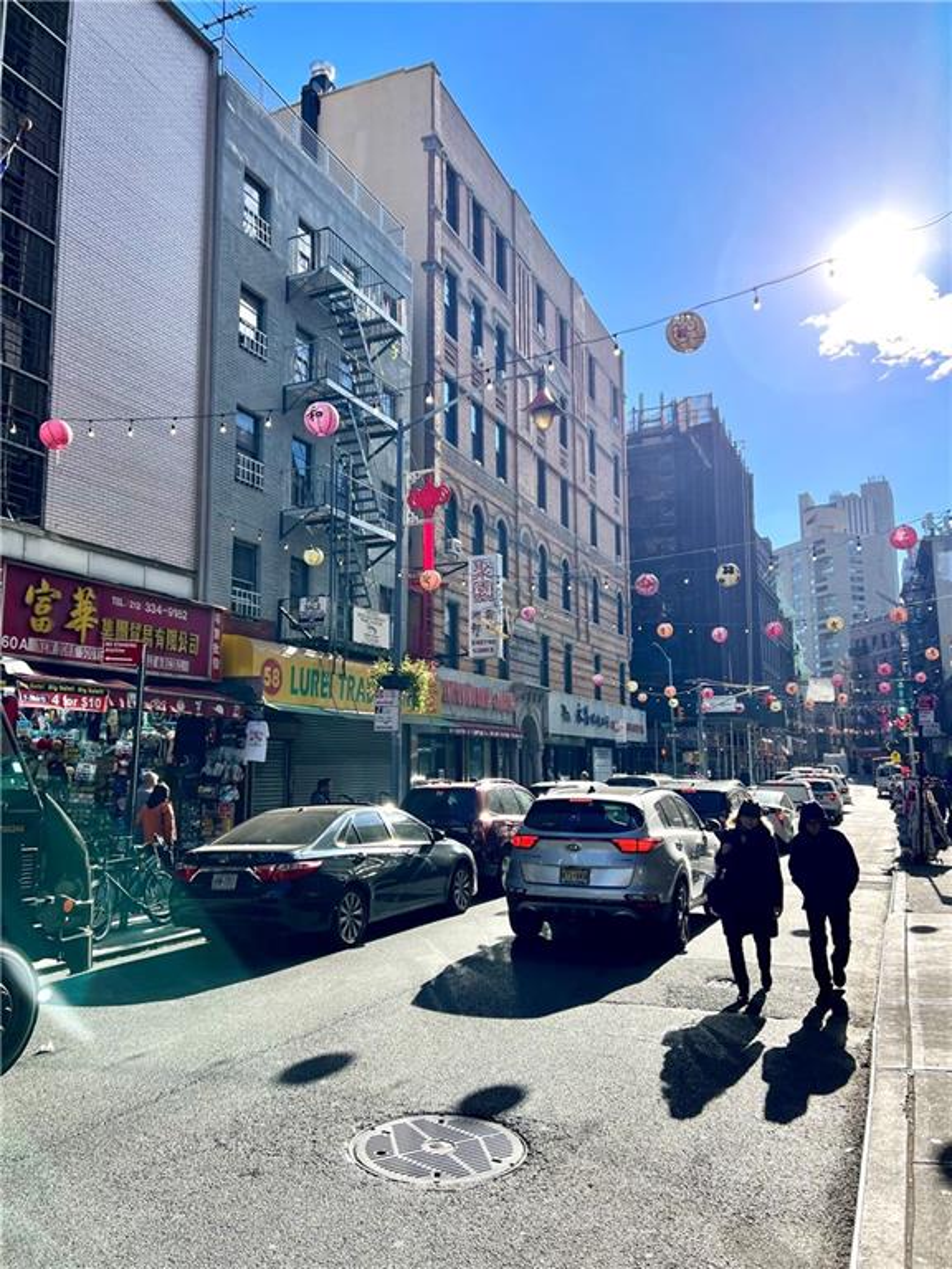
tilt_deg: +10.6
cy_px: 634
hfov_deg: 53.1
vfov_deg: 67.3
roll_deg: -0.6
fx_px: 953
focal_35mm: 26
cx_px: 476
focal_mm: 5.7
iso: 50
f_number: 1.5
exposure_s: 1/3165
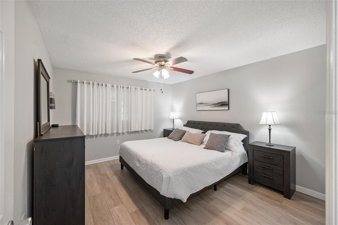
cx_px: 169
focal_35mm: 14
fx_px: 131
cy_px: 112
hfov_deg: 104.2
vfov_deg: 81.2
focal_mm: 14
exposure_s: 1/1.25
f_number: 6.3
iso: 250
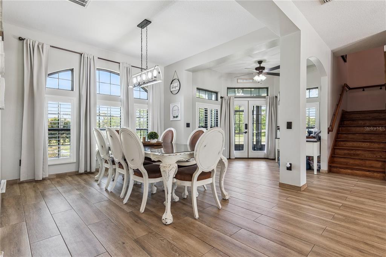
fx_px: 182
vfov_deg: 70.4
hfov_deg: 93.3
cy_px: 128
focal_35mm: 17
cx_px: 193
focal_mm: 17
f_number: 10
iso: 800
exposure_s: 1/50
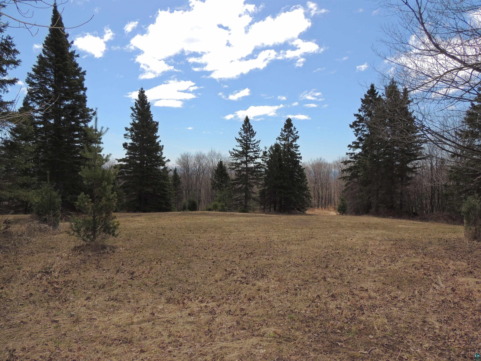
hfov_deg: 71.6
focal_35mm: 24
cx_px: 240
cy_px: 180
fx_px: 333
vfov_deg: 56.8
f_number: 3
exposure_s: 1/1600
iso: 100
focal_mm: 4.3
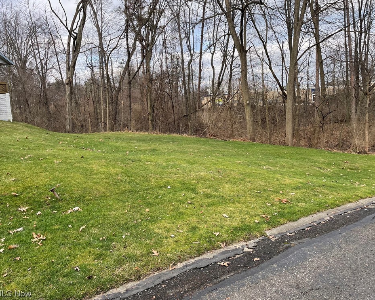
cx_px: 199
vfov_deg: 51.5
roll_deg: +3.0
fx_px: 311
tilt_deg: -6.5
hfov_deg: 62.2
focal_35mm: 28
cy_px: 145
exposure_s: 1/530
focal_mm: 4.2
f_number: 1.6
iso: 32
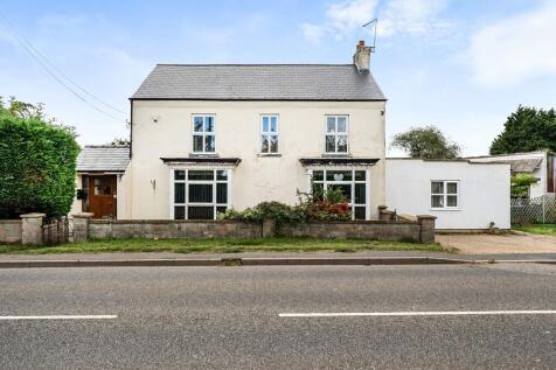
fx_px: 386
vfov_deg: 51.3
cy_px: 185
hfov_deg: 71.5
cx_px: 278
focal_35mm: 25
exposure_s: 1/1000
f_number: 6.3
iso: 400
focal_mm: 17
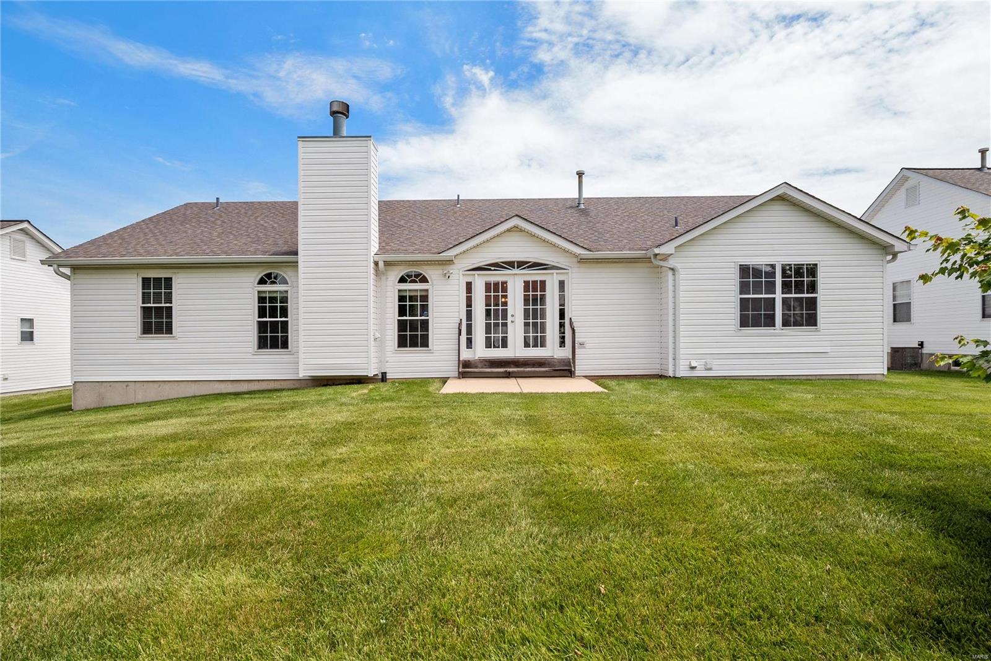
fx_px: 495
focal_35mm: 18
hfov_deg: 90.0
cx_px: 496
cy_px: 330
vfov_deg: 67.4
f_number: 6.3
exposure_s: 1/1250
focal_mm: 9
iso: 400
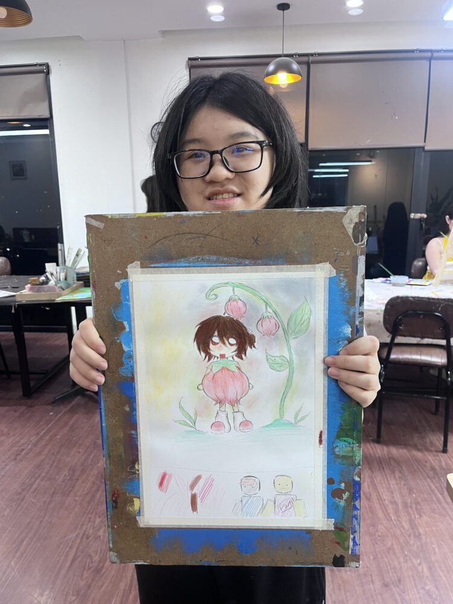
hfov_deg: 53.1
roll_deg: +1.0
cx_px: 226
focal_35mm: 26
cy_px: 302
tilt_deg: -11.9
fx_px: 454
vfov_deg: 67.3
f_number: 1.6
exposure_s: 1/50
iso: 125
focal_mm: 5.1
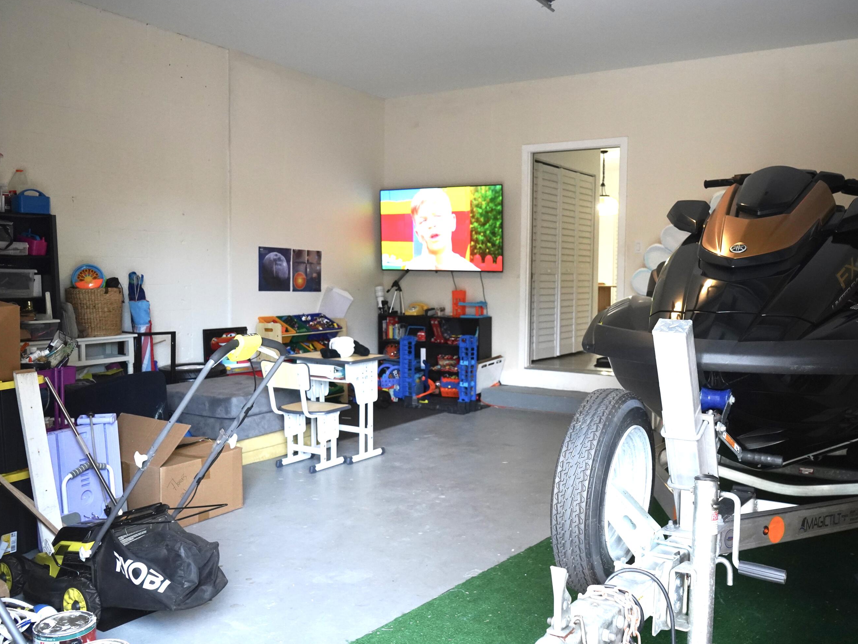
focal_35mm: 32
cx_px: 478
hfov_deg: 56.7
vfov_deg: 44.2
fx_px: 793
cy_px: 318
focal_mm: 29
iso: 3200
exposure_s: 1/125
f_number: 6.3
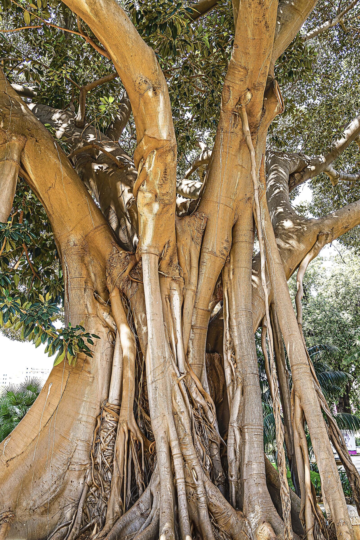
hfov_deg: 43.6
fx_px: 450
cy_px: 270
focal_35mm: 30
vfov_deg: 61.9
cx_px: 180
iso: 125
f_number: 6.3
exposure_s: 1/30
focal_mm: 30
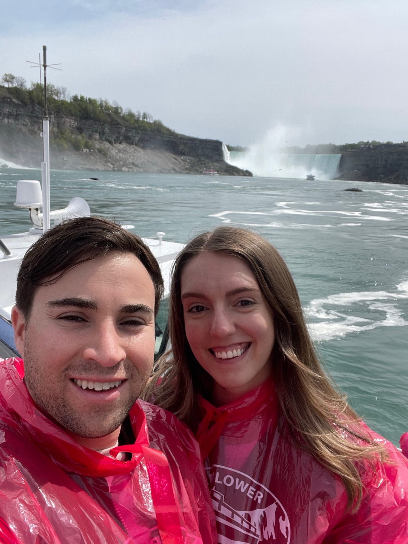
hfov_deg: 46.8
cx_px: 204
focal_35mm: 30
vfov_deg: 60.0
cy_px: 272
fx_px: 471
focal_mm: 2.71
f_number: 2.2
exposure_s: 1/711
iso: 25
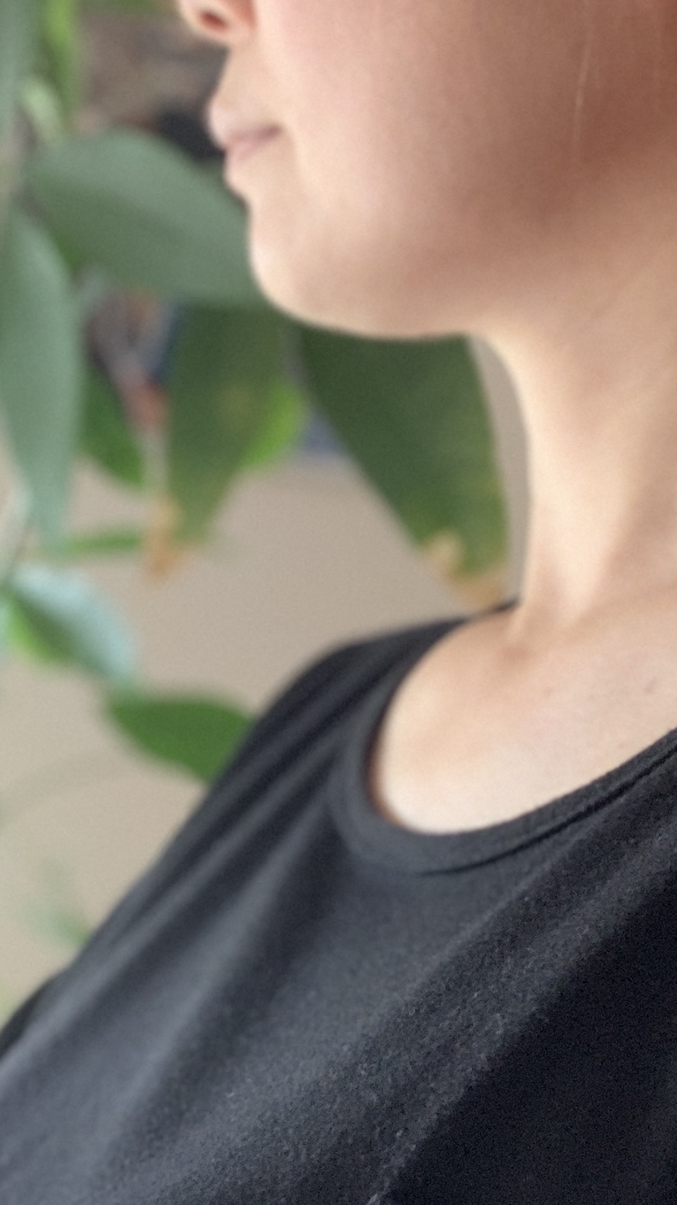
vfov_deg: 38.4
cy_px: 686
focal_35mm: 54
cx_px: -39
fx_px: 1724
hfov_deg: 21.3
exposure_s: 1/43
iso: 320
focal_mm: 2.87
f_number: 2.2
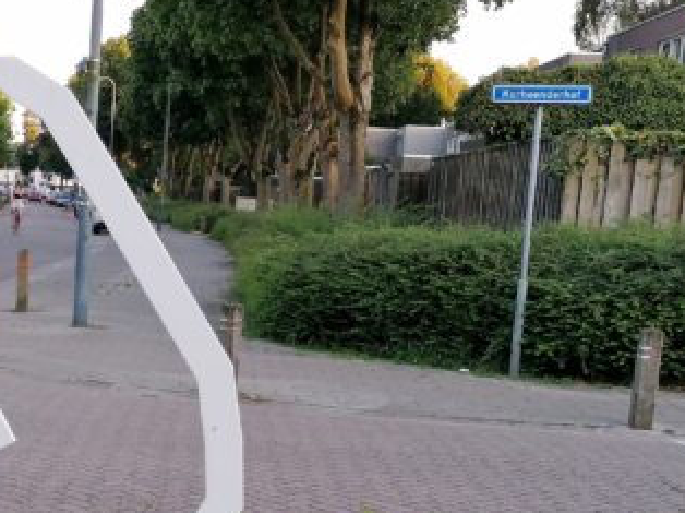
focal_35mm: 87
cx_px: 46
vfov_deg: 16.7
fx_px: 1720
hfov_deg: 21.9
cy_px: 490
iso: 50
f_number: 1.8
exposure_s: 1/107
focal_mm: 4.75
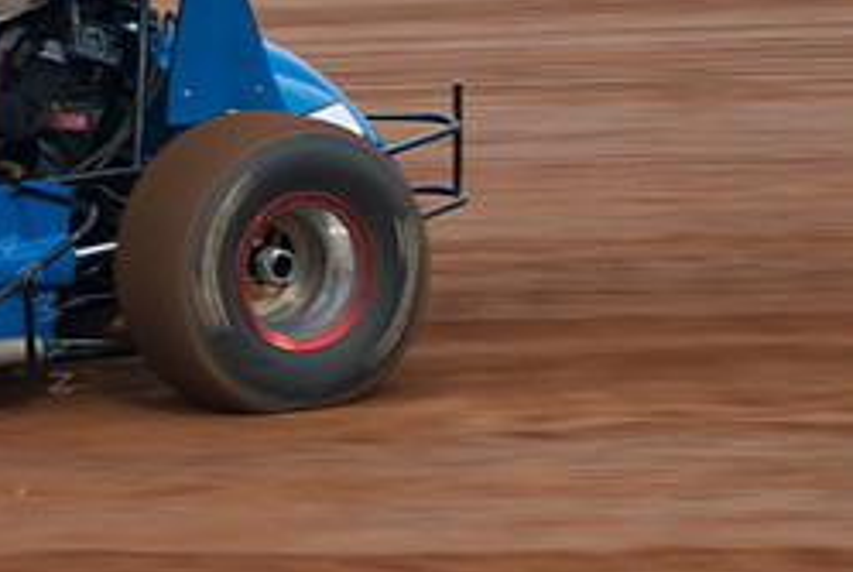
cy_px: 58
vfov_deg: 4.9
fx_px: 6623
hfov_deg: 7.3
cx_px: -137
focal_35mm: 279
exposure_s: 1/320
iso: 400
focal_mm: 80
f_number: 3.2
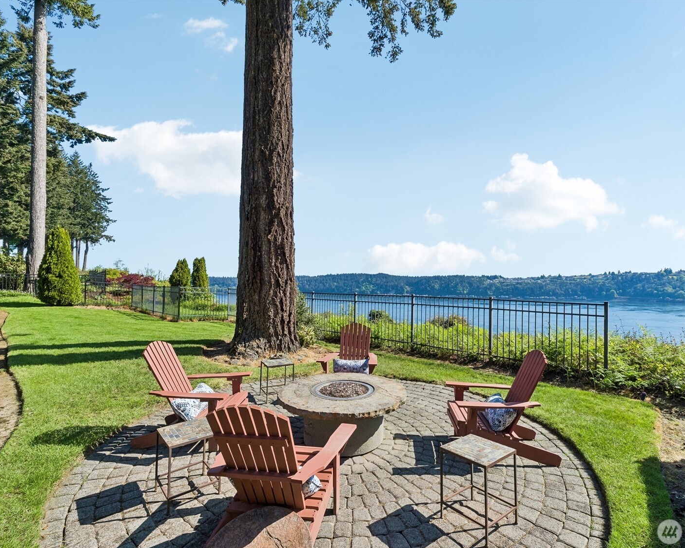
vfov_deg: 77.0
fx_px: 345
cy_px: 275
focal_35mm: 17
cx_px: 362
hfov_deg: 89.5
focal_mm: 10
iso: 250
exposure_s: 1/320
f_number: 9
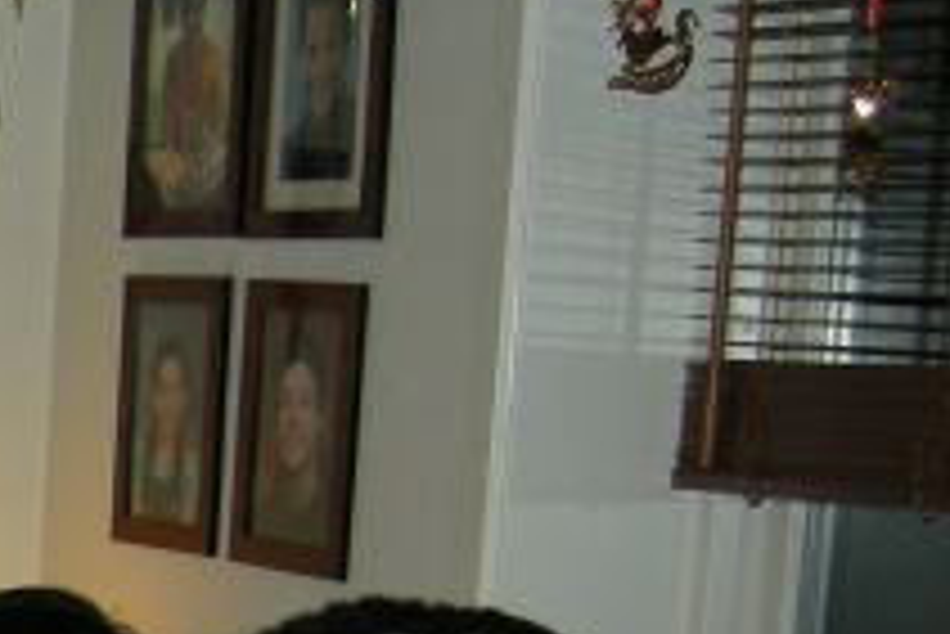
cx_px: -662
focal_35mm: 138
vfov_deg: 9.4
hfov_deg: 13.6
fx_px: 3644
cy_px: 1214
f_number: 2.7
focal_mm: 7.5
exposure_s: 1/30
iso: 64
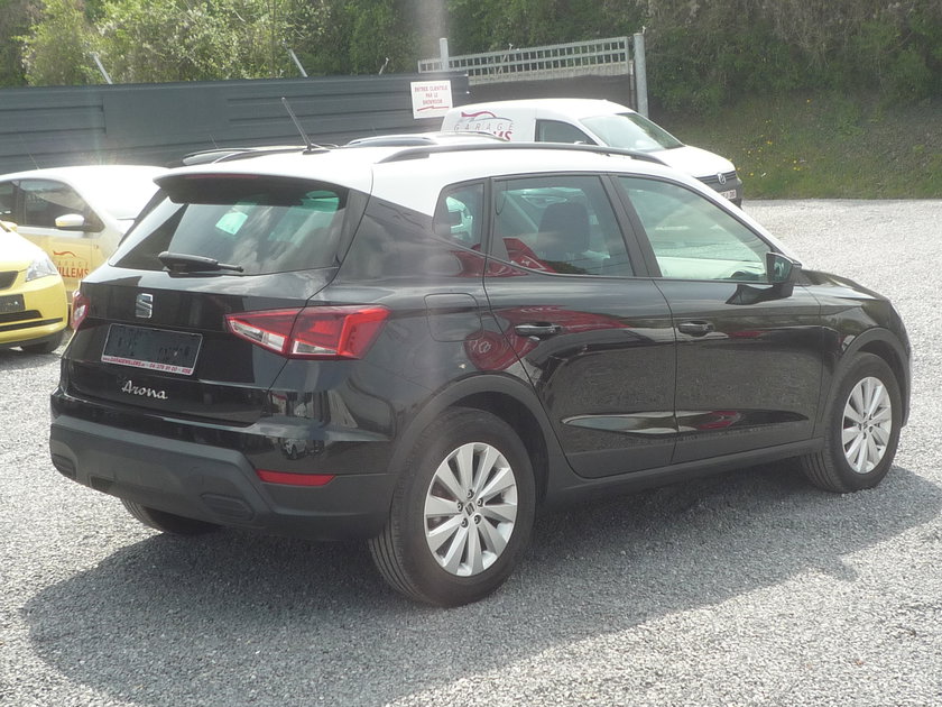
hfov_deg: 38.9
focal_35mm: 49
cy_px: 354
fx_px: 1333
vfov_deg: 29.7
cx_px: 471
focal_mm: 4.9
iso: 100
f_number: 3.5
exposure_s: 1/500
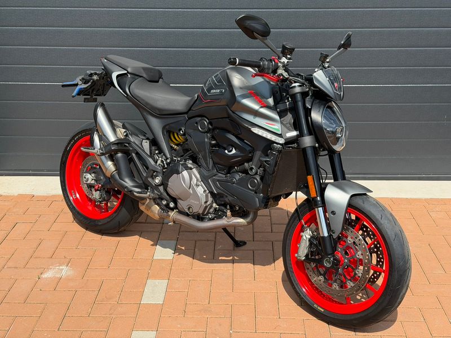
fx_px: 625
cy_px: 169
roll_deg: +0.3
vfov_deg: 30.3
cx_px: 226
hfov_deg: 39.7
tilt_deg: -18.9
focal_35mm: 48
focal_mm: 6.76
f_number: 1.78
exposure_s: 1/3378
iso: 80
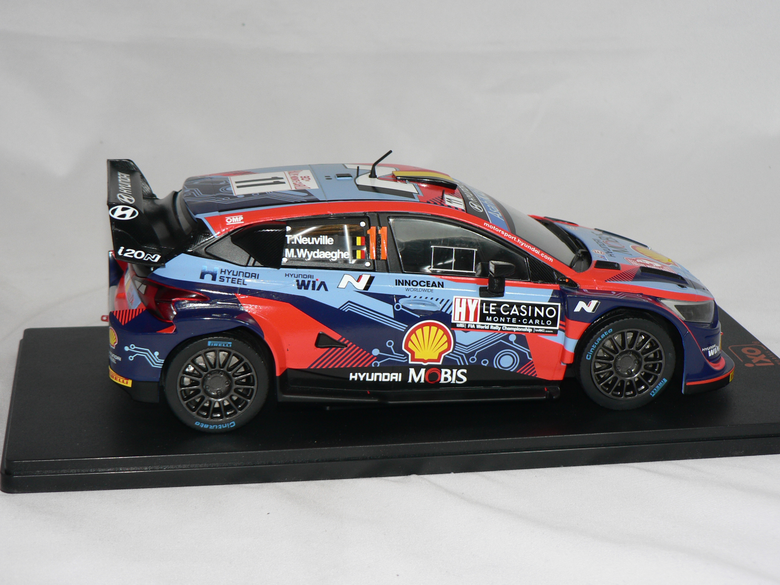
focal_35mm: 71
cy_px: 292
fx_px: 1600
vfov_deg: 20.7
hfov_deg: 27.4
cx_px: 390
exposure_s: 1/60
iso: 80
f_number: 3.2
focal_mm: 11.8
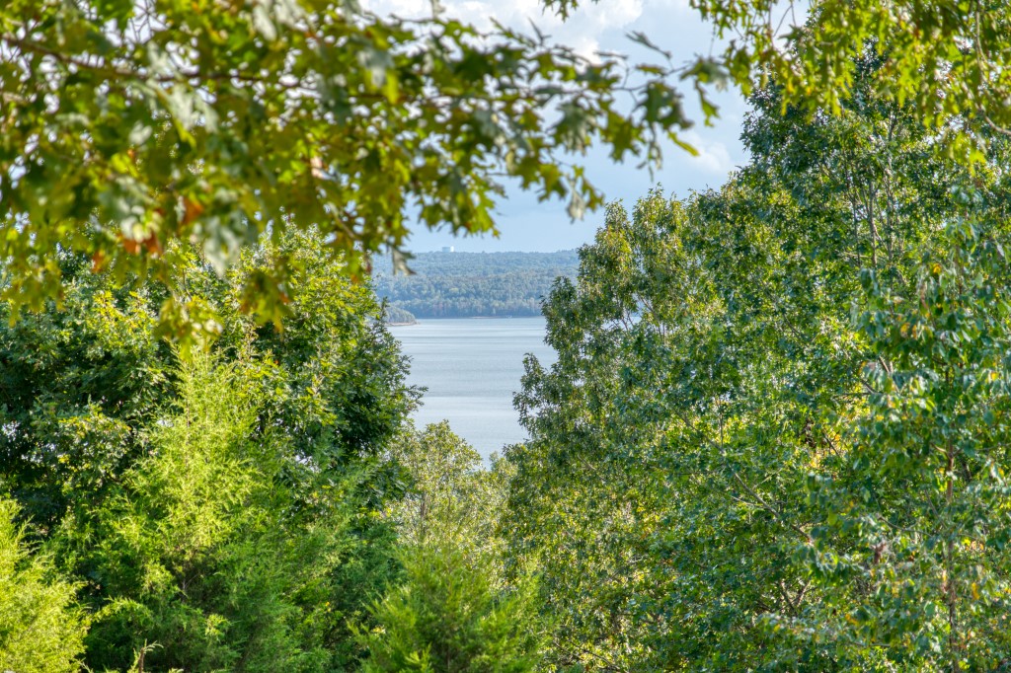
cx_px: 506
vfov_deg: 13.0
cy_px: 336
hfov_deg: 19.5
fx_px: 2948
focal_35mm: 105
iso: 100
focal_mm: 105
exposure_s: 1/200
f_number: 5
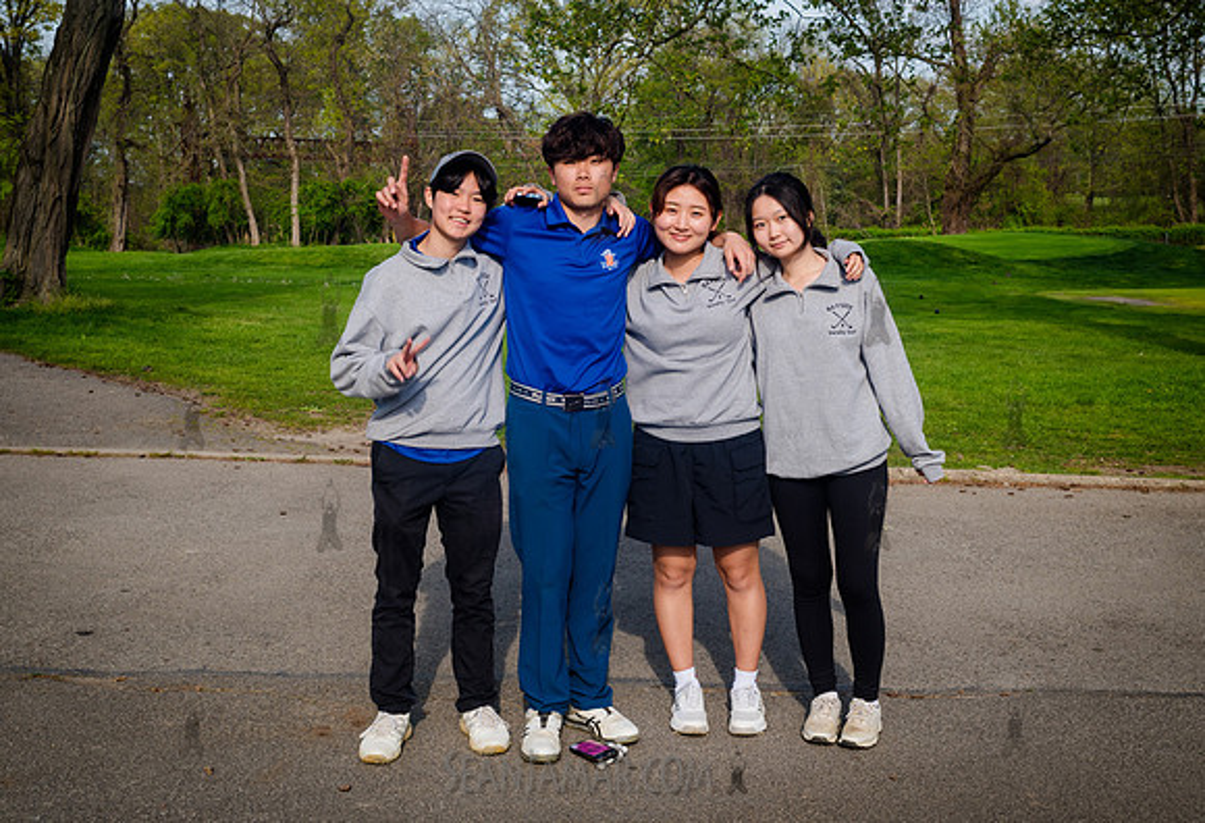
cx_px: 610
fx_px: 1519
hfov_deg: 43.3
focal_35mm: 45
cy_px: 376
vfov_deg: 30.3
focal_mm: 35
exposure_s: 1/200
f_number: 8
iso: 200
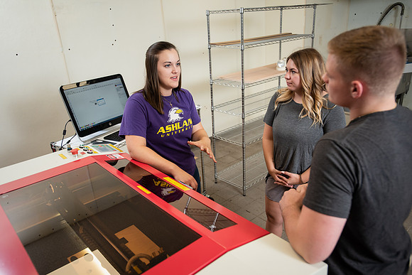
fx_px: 321
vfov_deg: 46.4
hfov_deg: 65.5
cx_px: 206
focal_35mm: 28
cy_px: 138
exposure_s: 1/200
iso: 400
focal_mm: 28
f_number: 3.5
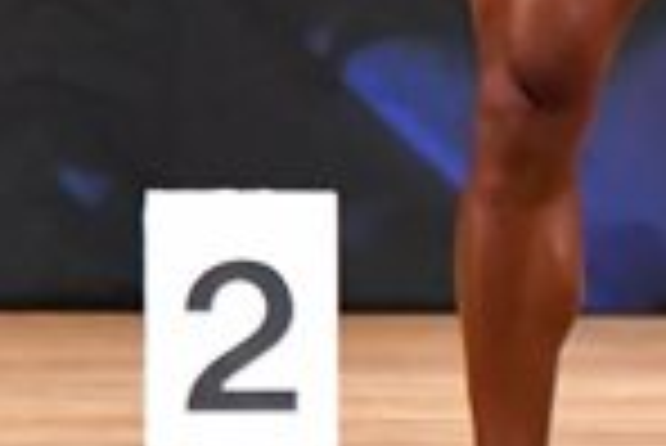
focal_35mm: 1055
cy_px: -302
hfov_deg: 1.9
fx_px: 19536
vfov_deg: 1.3
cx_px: 1514
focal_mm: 135
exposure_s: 1/400
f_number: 5.6
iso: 5600
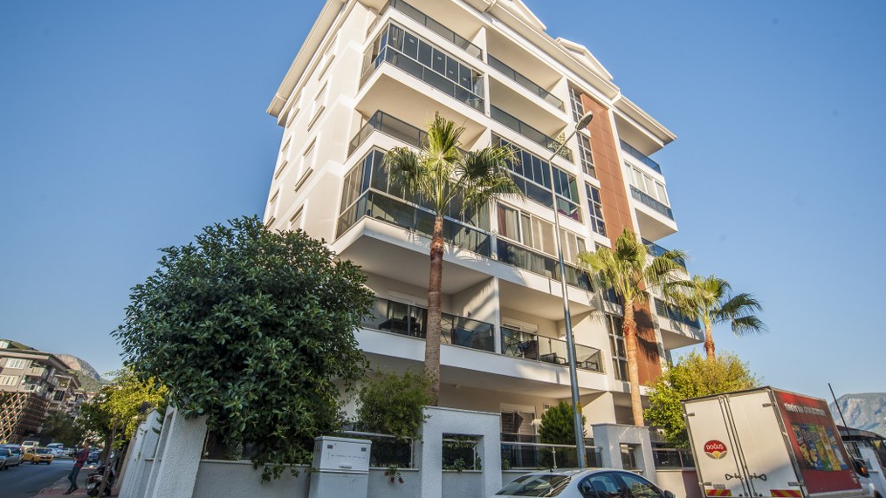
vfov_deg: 58.2
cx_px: 443
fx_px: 446
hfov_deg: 89.6
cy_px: 225
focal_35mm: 19
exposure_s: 1/60
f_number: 10
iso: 200
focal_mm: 18
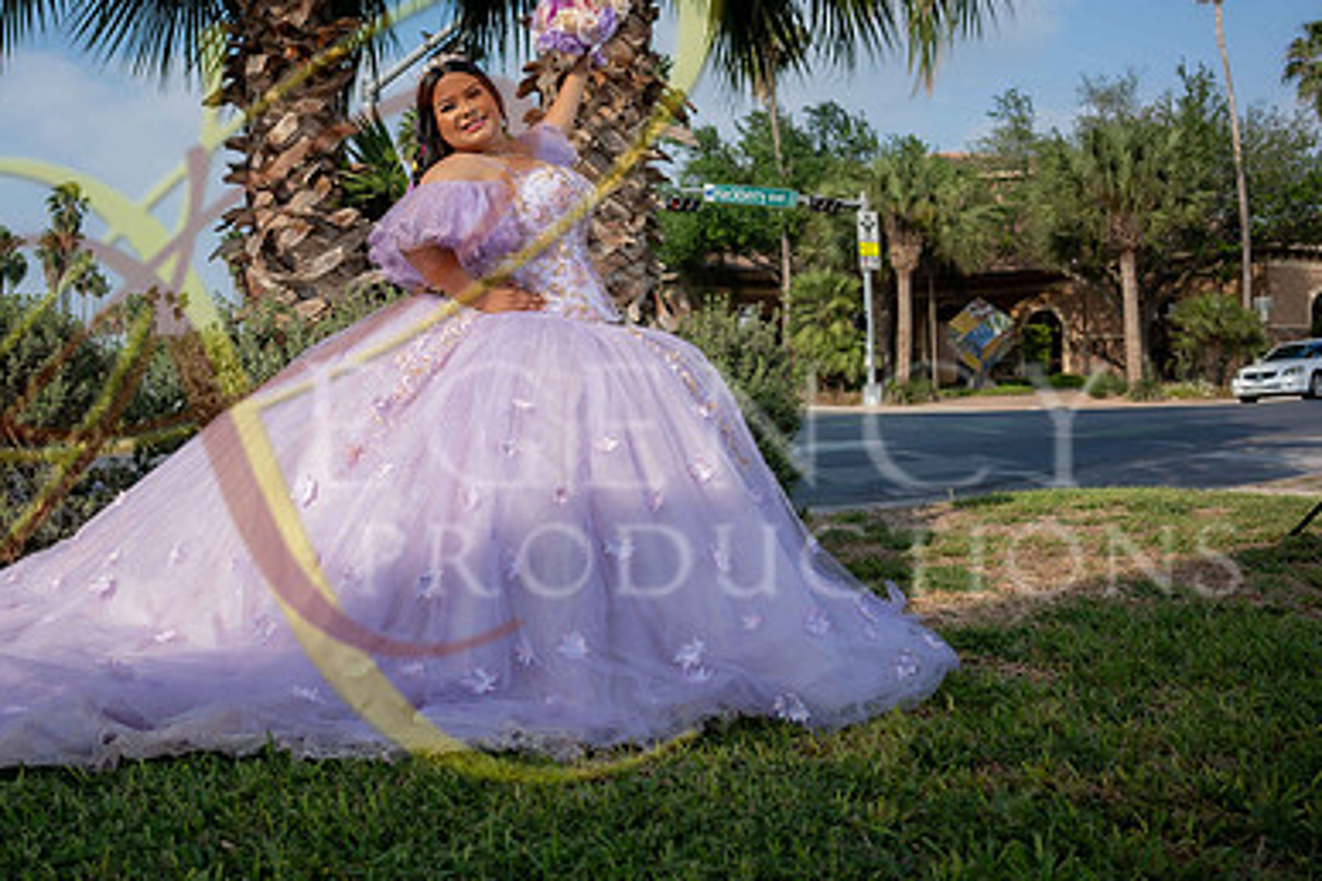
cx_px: 451
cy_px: 353
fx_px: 1102
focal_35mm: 30
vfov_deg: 43.4
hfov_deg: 60.6
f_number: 2.8
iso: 125
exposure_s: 1/1600
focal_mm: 20
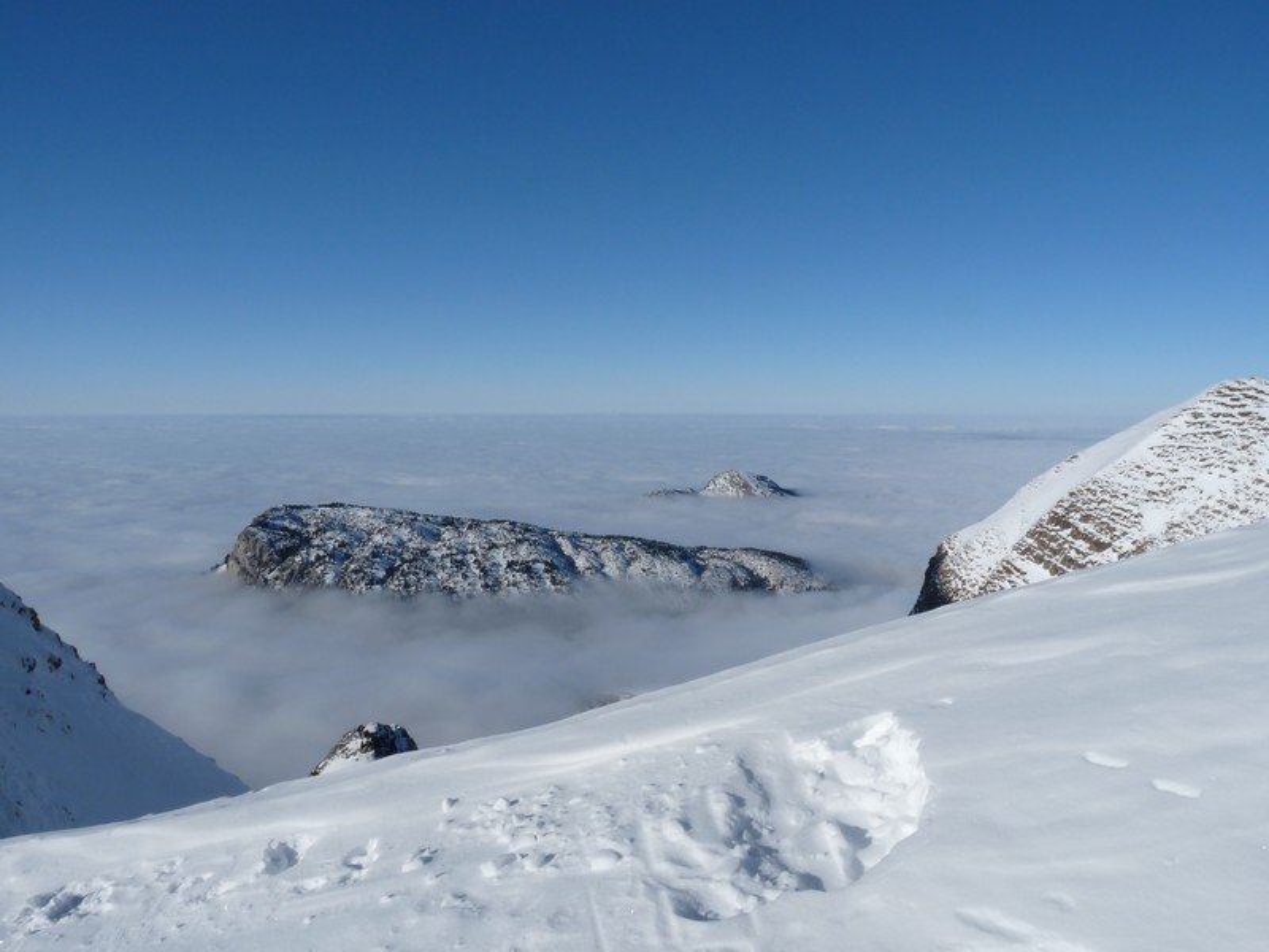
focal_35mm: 27
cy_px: 476
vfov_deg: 51.4
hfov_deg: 65.3
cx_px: 634
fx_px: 990
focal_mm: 4.8
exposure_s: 1/640
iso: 100
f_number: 8
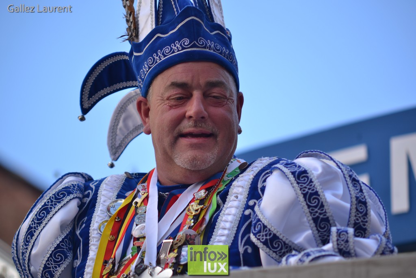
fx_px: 2600
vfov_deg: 6.1
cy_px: 139
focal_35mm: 225
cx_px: 208
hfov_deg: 9.1
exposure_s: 1/500
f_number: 2.8
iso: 100
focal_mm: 150
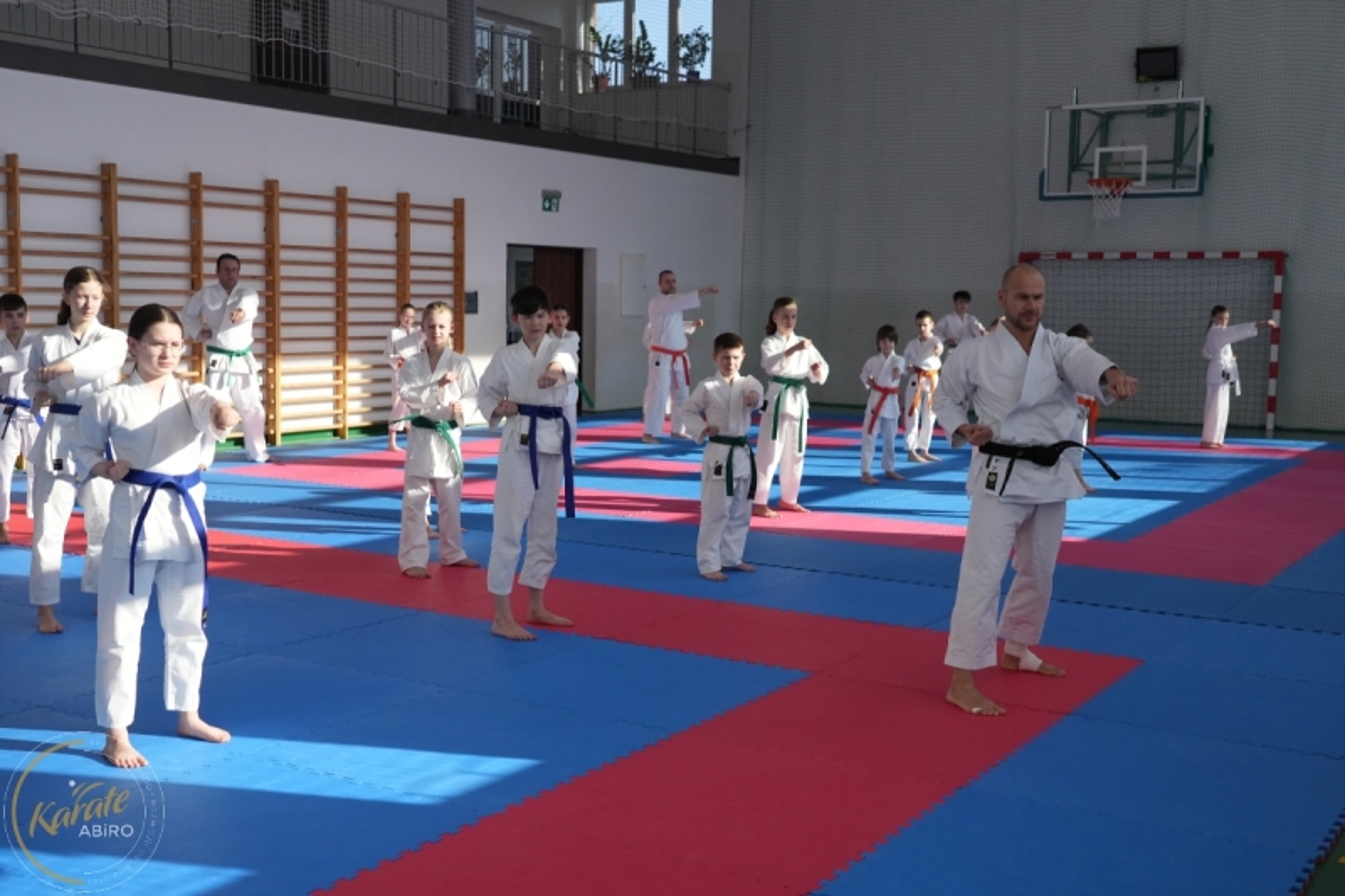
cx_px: 672
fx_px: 1457
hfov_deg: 49.6
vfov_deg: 34.2
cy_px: 448
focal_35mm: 39
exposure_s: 1/8000
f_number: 5
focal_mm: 39
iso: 3200
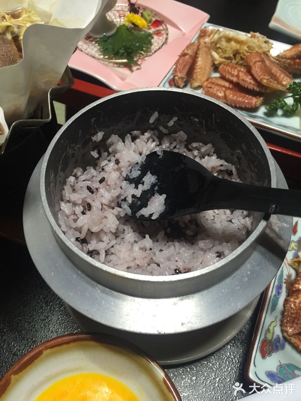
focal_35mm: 29
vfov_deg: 61.7
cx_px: 150
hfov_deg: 48.2
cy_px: 200
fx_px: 336
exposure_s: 1/30
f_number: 2.2
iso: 125
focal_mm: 4.15
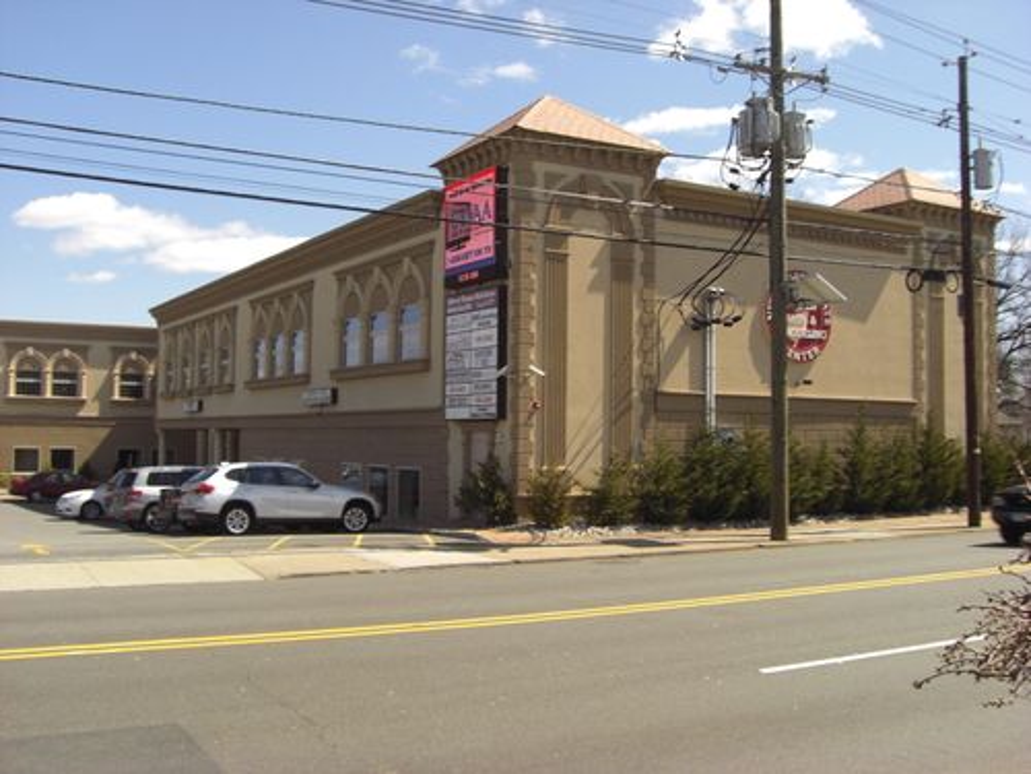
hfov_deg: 49.0
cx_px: 516
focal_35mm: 38
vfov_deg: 37.7
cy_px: 387
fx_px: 1132
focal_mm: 6.2
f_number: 8
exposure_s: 1/125
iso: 64
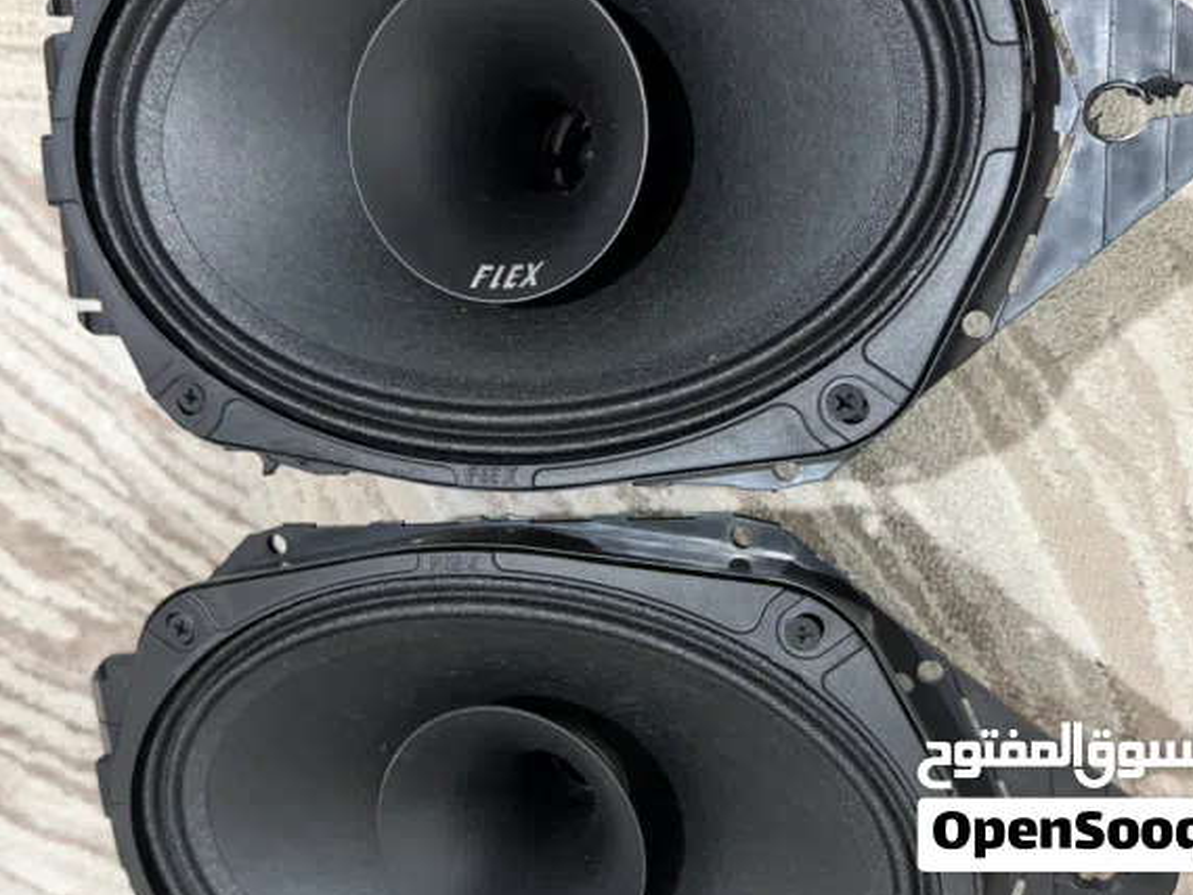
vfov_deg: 51.3
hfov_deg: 65.3
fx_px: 931
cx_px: 602
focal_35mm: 27
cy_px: 419
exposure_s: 1/40
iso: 1000
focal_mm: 6.76
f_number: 1.78
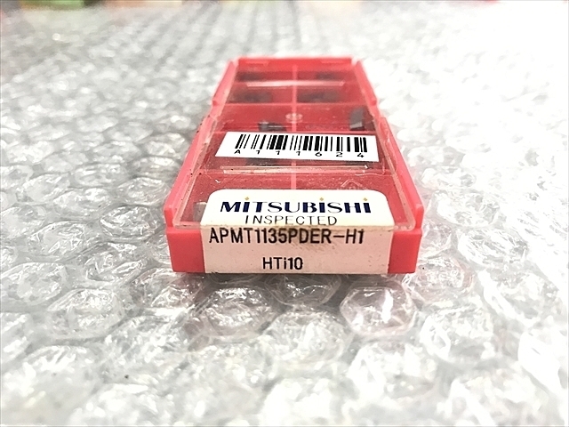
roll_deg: +0.3
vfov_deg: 49.7
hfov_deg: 63.4
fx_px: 460
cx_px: 284
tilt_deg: -31.2
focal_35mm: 28
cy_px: 214
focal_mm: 3.99
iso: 32
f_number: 1.8
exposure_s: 1/20
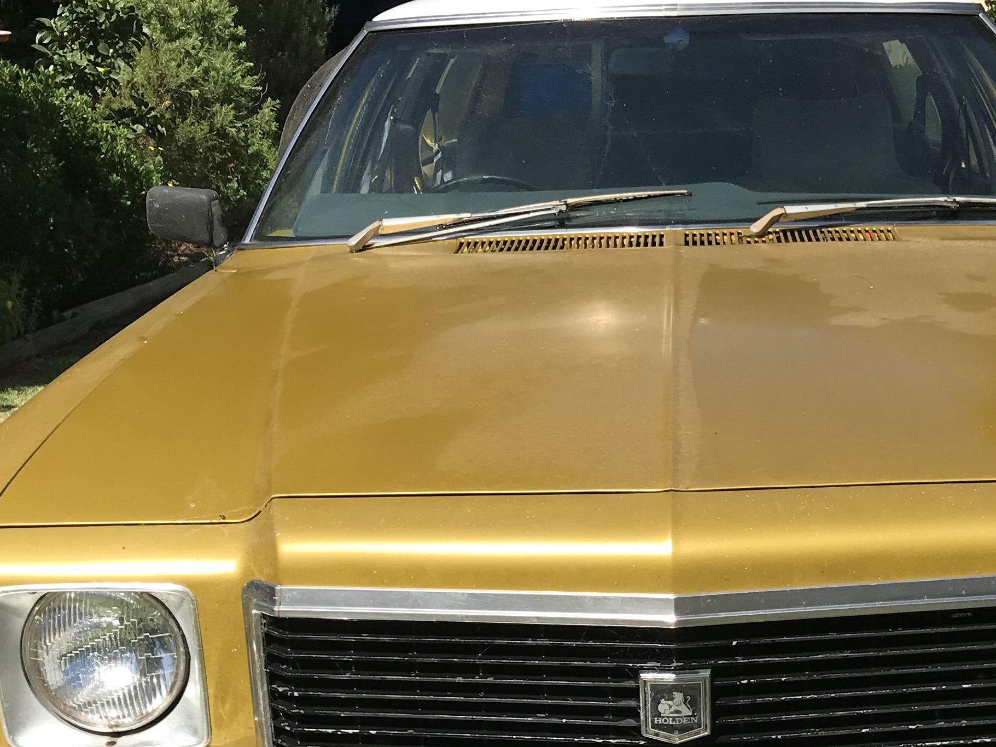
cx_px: 659
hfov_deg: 31.0
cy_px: 572
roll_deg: +0.1
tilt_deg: -17.3
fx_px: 1784
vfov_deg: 23.4
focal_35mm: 62
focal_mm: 3.99
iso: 20
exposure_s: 1/2398
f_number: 1.8
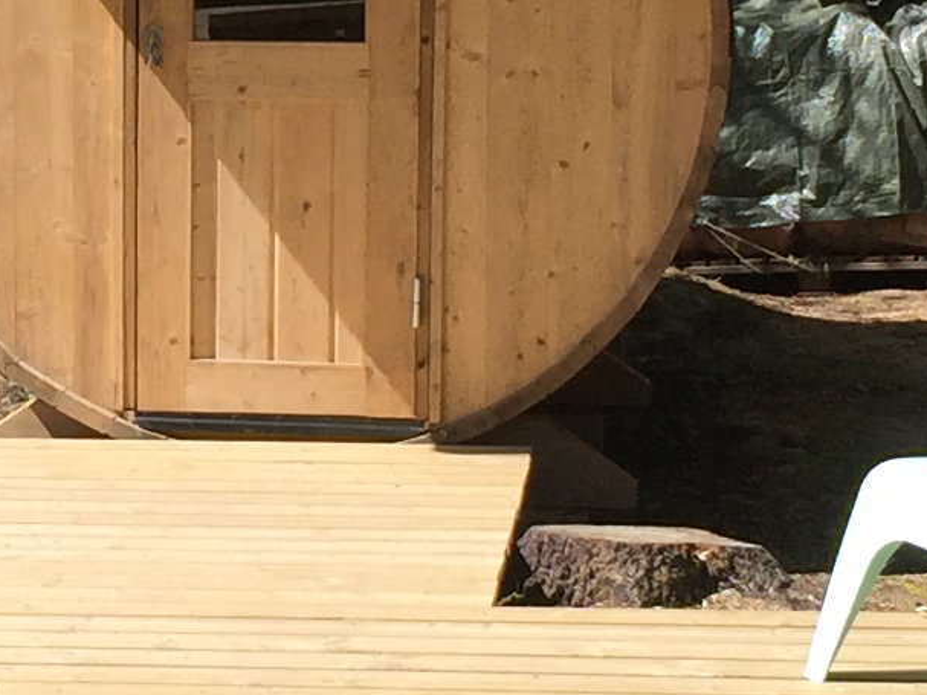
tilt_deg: -7.9
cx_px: -154
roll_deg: -1.1
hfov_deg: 12.4
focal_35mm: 156
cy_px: 220
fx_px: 4177
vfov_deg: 9.5
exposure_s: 1/1319
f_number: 2.2
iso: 32
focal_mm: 4.15
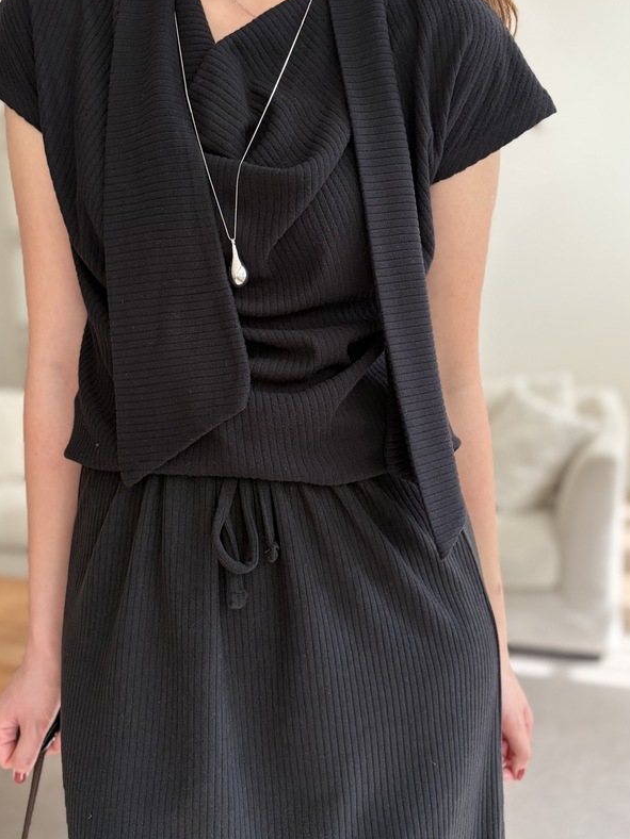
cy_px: 418
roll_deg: +2.5
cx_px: 278
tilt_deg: -7.0
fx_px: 801
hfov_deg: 42.9
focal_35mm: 33
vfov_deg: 55.4
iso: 125
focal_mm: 5.96
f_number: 1.6
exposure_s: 1/113
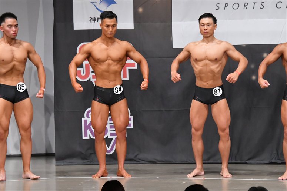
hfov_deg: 9.2
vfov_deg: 6.1
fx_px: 1793
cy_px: 96
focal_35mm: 225
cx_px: 144
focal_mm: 150
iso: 6400
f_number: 5.6
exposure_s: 1/400
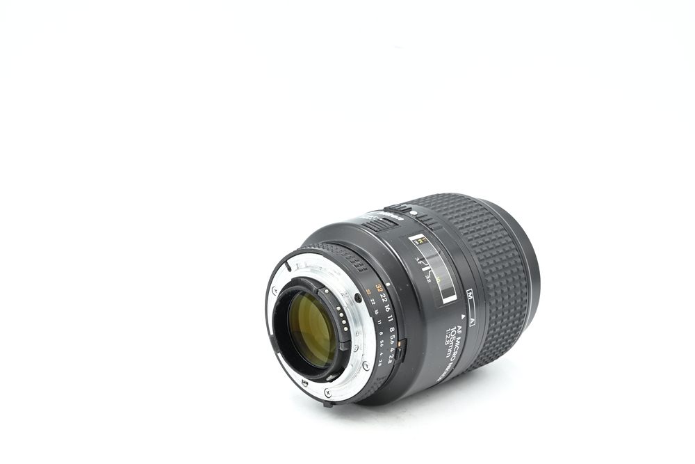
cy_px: 232
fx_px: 1448
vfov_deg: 18.2
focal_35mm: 75
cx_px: 348
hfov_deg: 27.0
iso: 200
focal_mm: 75
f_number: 14
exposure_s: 1/13
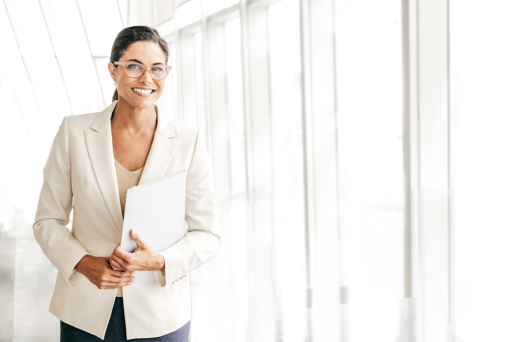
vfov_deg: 27.0
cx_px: 256
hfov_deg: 39.6
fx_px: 713
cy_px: 171
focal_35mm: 50
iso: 320
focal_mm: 50
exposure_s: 1/125
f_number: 4
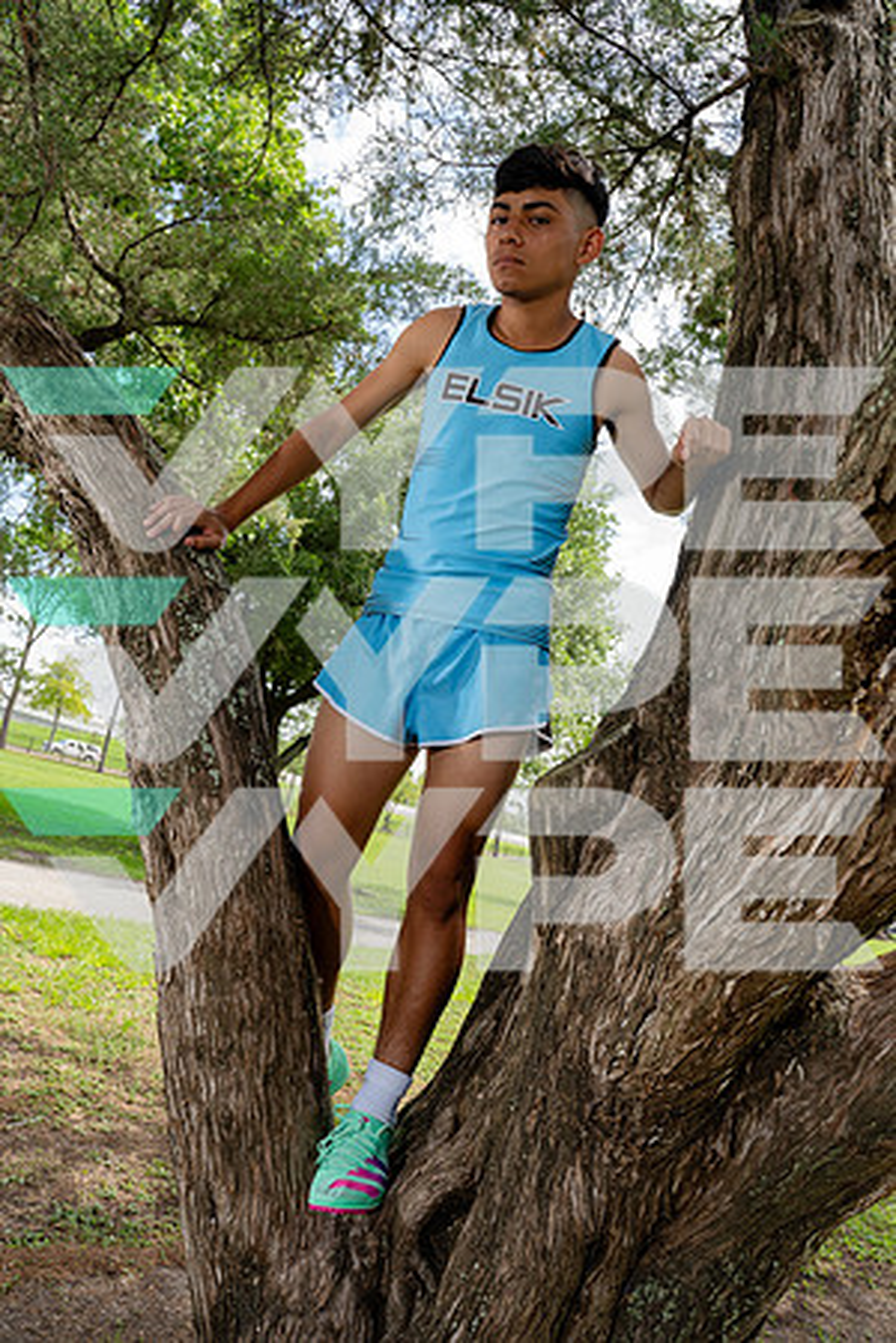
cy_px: 672
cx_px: 448
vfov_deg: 71.5
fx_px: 933
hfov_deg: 51.3
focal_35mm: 25
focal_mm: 25
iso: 250
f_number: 6.3
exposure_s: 1/250
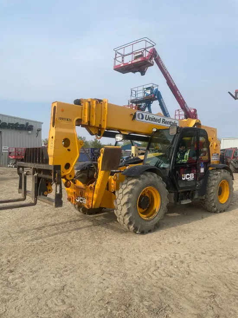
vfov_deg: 67.3
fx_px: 238
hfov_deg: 53.1
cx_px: 119
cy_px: 159
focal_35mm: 26
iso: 32
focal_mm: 4.2
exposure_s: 1/2882
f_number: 1.6
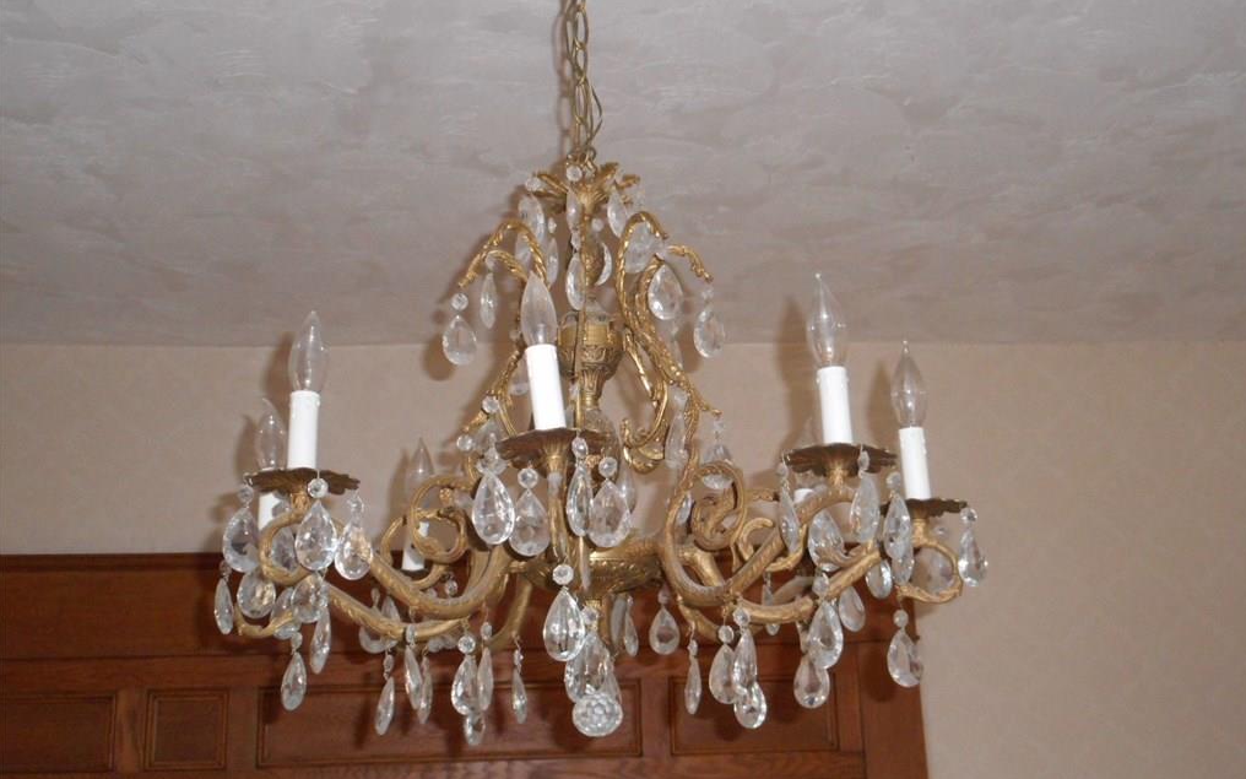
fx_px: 1596
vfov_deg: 27.4
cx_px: 625
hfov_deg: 42.6
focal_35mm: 47
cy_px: 429
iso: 560
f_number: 4.7
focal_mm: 7.9
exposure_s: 1/30
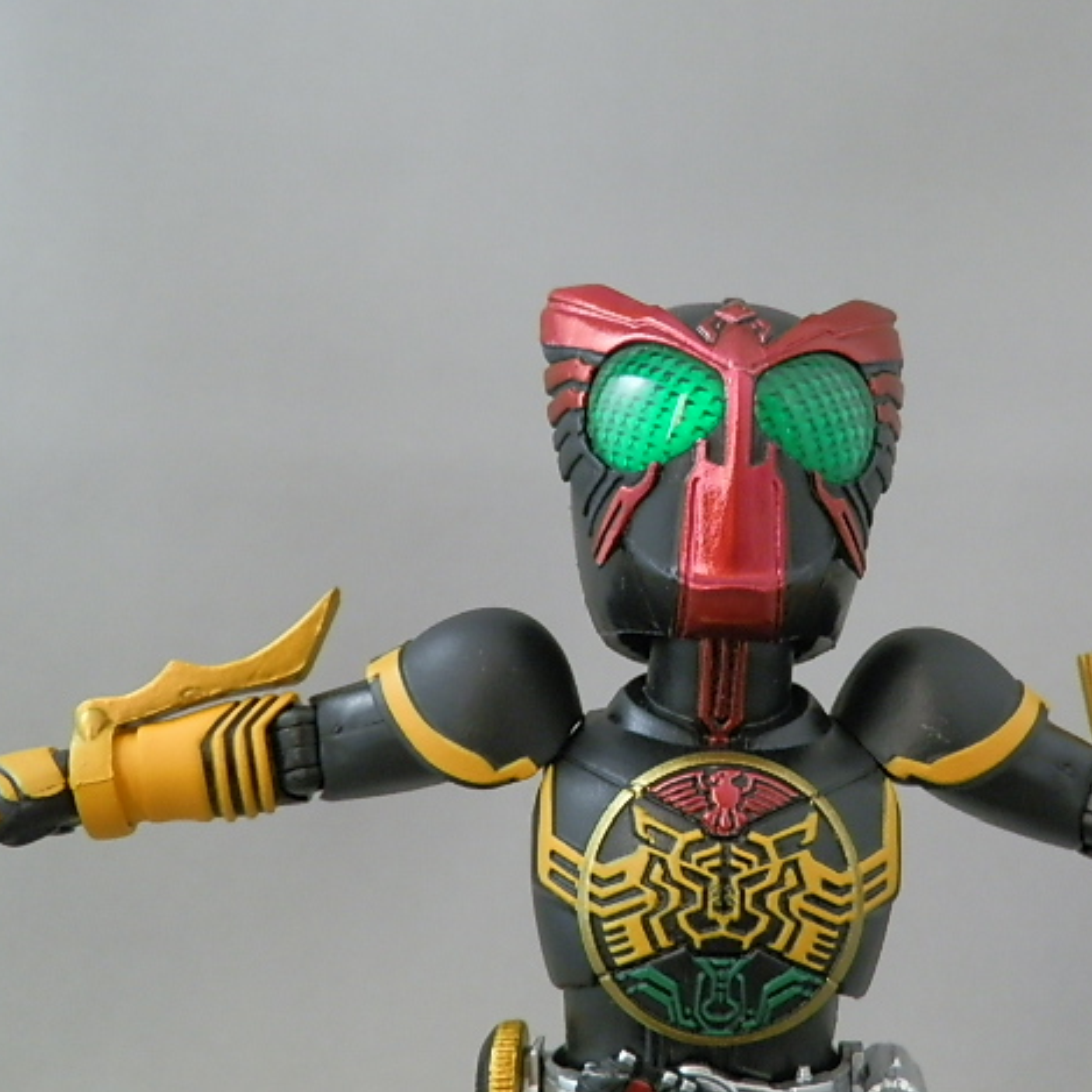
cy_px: 540
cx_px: 715
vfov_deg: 40.9
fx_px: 1463
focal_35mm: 41
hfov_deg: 40.5
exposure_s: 1/8
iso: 200
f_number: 3.5
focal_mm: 6.17
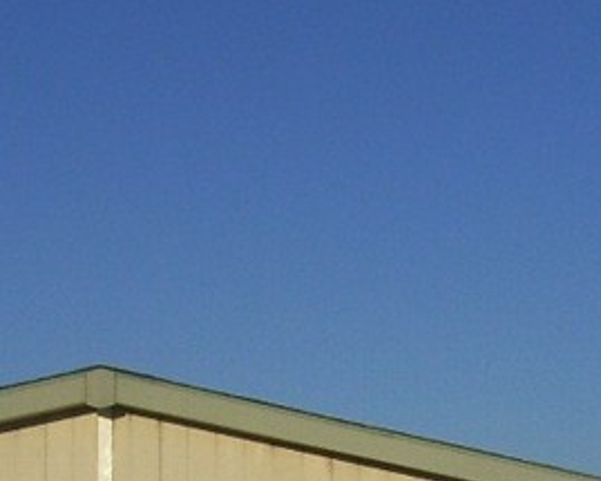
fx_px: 2383
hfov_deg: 14.4
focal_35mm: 134
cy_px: 707
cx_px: 357
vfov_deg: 11.1
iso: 80
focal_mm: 6
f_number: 4.8
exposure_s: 1/640
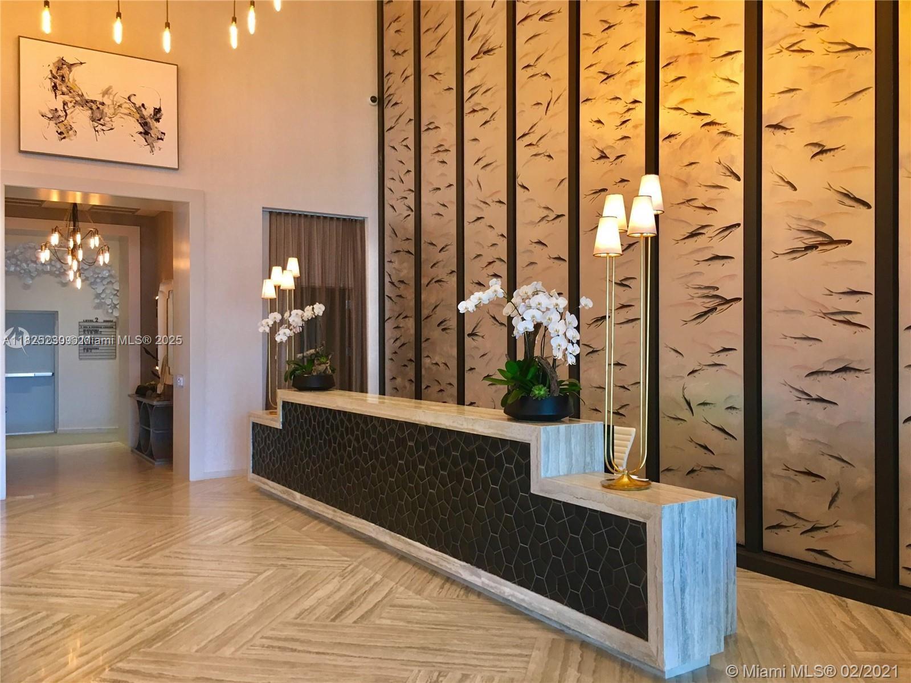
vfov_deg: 48.2
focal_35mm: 29
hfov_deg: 61.7
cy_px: 342
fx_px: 763
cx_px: 456
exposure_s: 1/30
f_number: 2.2
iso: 80
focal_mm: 4.15
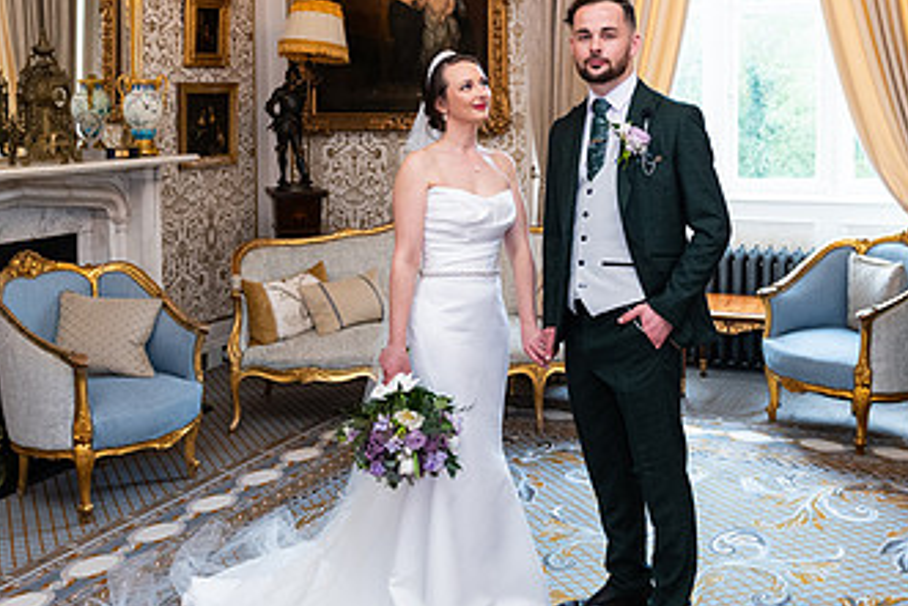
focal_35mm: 42
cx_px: 466
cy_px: 199
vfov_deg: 31.7
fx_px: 1060
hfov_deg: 46.4
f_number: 3.5
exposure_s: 1/160
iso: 800
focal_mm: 24
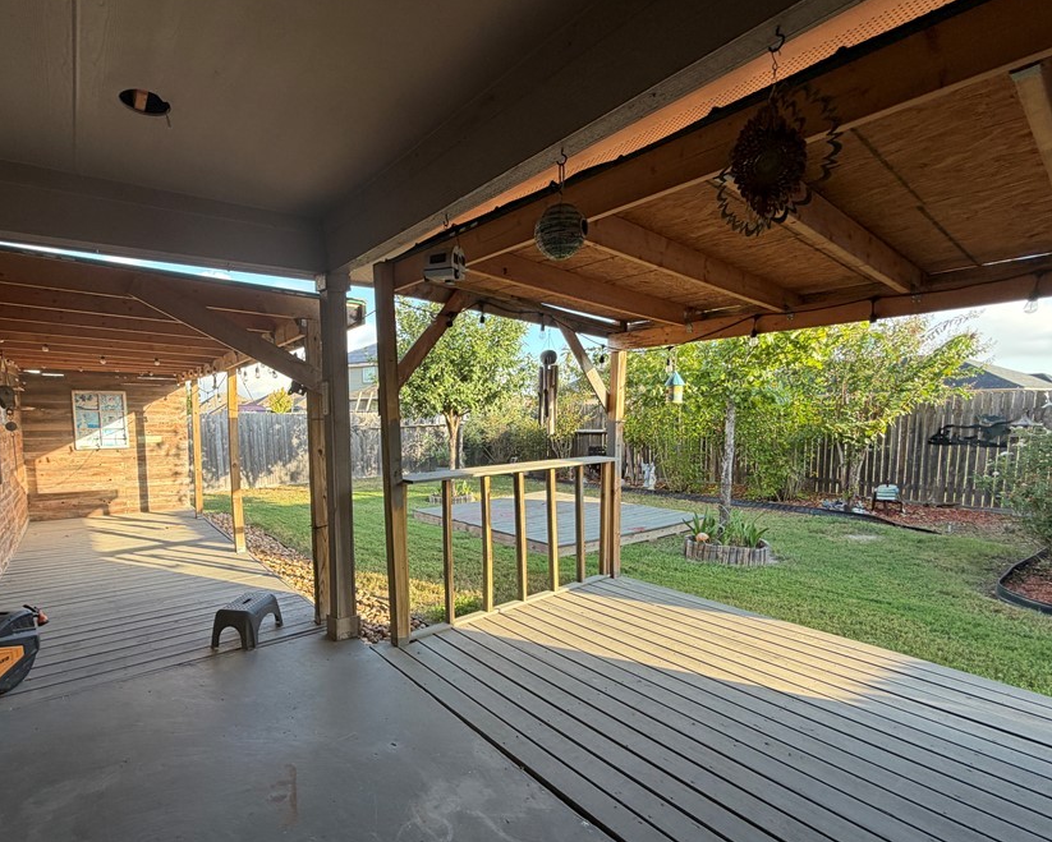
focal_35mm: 17
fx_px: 529
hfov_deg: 88.5
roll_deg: -0.3
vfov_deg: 76.6
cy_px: 477
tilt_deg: -7.8
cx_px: 419
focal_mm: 2.22
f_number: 2.2
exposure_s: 1/121
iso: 50
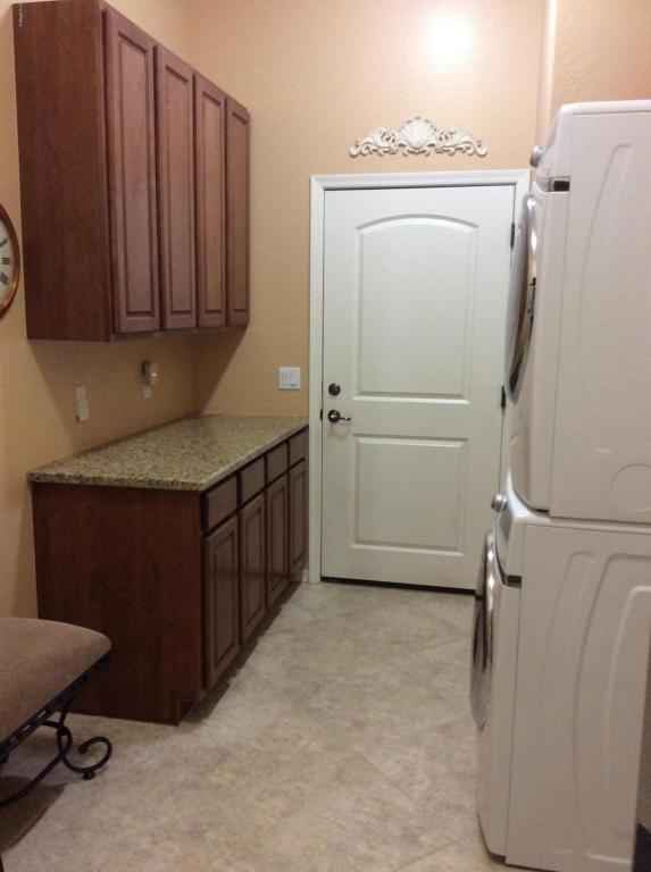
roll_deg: +0.1
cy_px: 436
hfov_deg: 44.0
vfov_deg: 56.9
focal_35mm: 32
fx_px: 805
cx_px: 326
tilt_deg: -9.7
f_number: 2.4
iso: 200
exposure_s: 1/24
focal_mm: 3.3
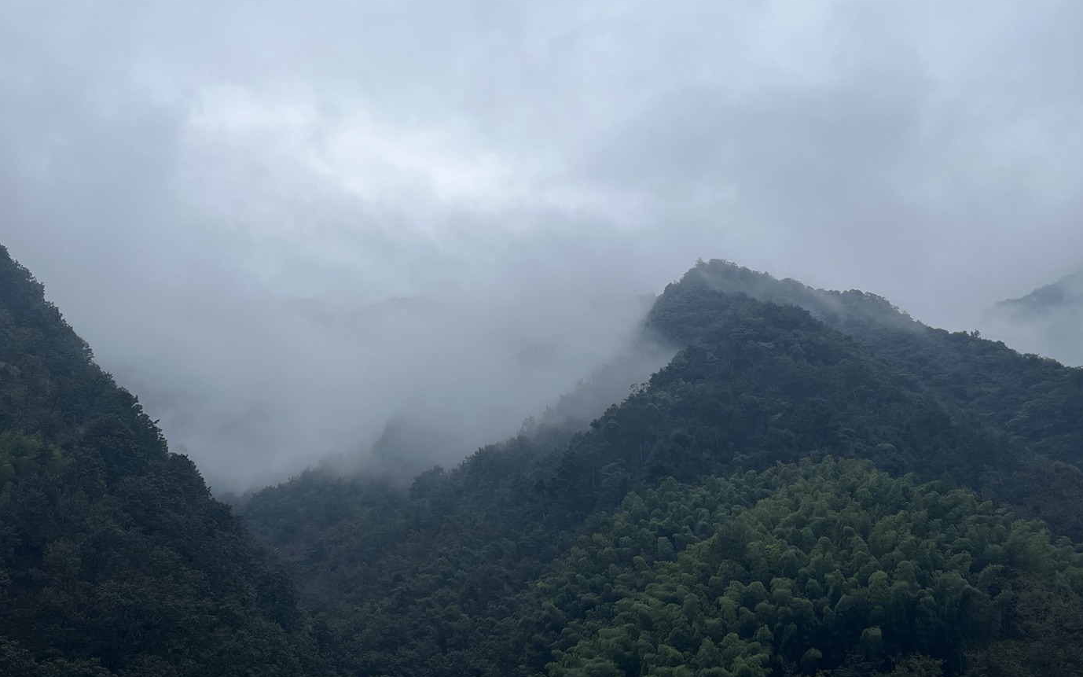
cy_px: 226
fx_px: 1181
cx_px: 520
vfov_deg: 31.7
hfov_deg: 49.3
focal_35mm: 40
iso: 50
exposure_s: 1/1372
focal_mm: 5.1
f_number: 1.6
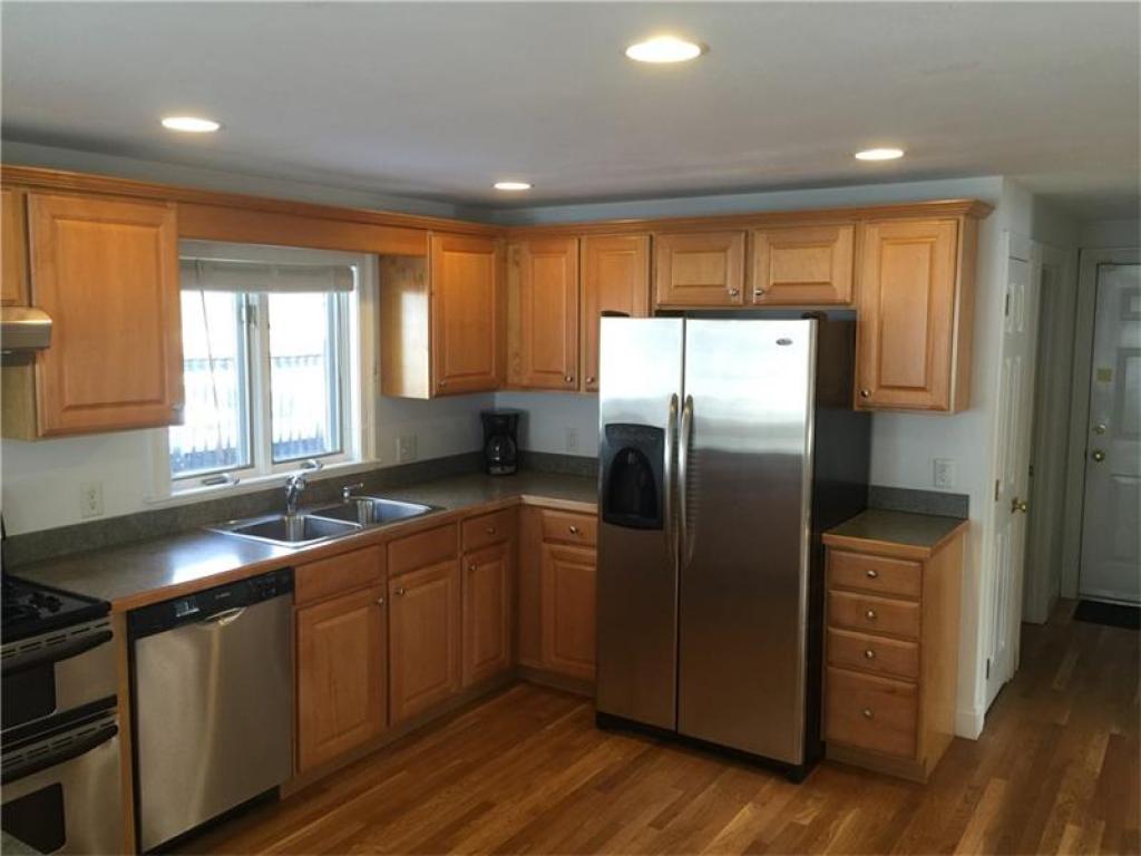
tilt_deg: -5.5
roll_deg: -0.9
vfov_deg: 48.2
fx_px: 956
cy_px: 428
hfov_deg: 61.7
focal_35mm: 29
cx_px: 570
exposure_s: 1/30
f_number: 2.2
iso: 50
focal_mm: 4.15
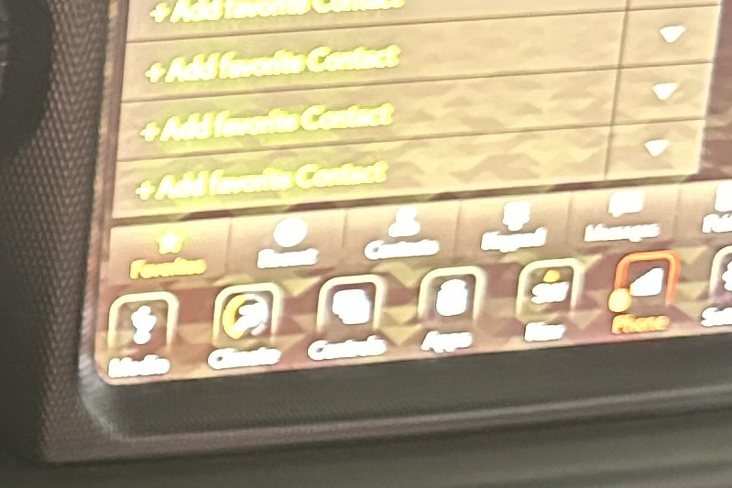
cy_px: 477
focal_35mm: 126
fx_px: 2562
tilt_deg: -30.1
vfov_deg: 10.8
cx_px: -669
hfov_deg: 14.0
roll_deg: -0.8
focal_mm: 6.86
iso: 1600
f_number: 1.78
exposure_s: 1/29
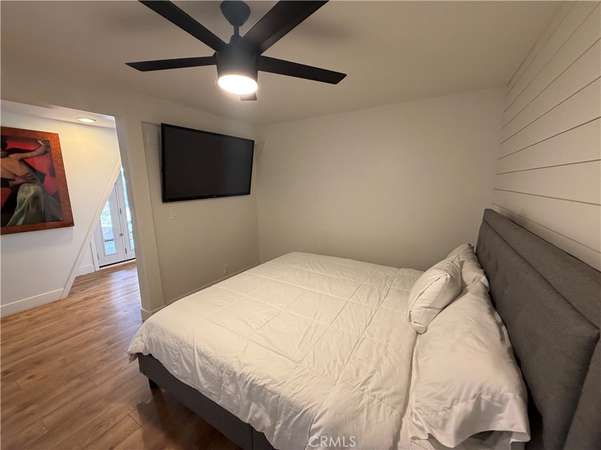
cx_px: 300
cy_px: 225
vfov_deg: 85.7
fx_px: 243
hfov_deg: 102.1
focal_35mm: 14
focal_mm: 2.22
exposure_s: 1/60
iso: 320
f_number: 2.2
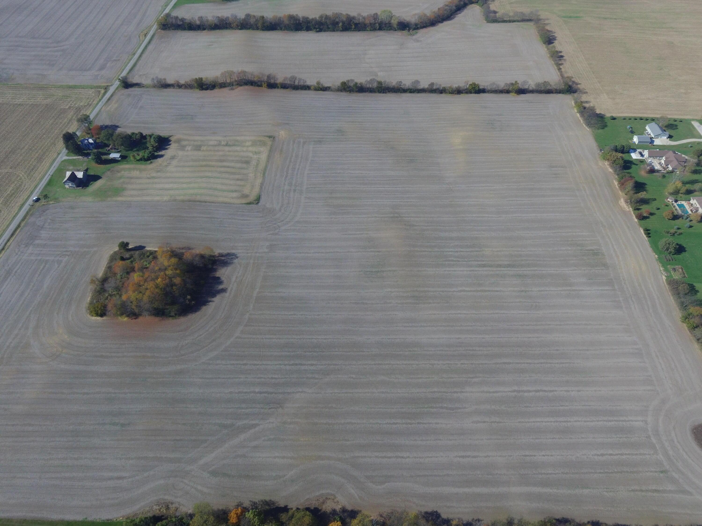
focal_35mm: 20
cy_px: 263
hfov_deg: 81.7
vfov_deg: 66.0
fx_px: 406
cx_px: 351
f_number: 2.8
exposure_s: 1/1043
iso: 100
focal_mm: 3.61
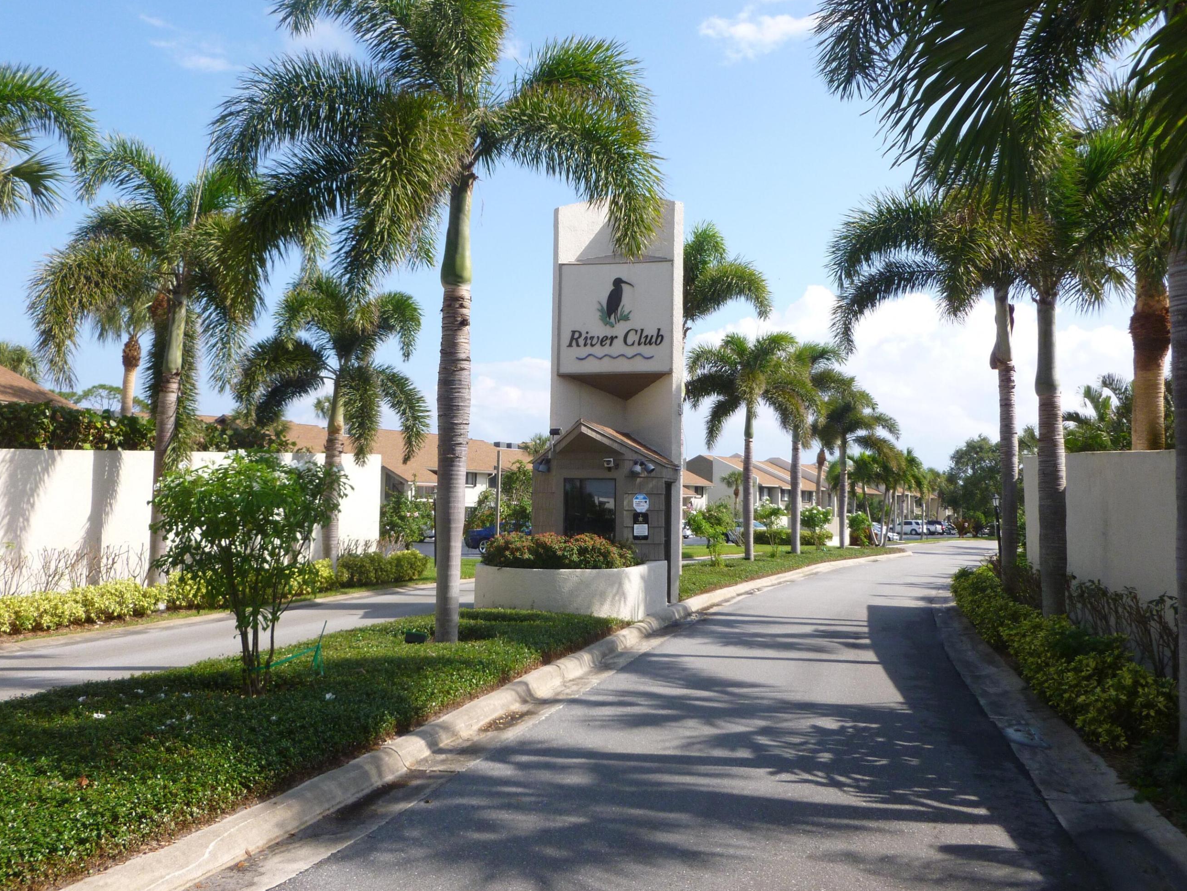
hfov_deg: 58.3
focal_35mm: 31
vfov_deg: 45.4
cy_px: 404
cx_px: 582
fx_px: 1063
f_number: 3.3
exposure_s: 1/800
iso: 100
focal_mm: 5
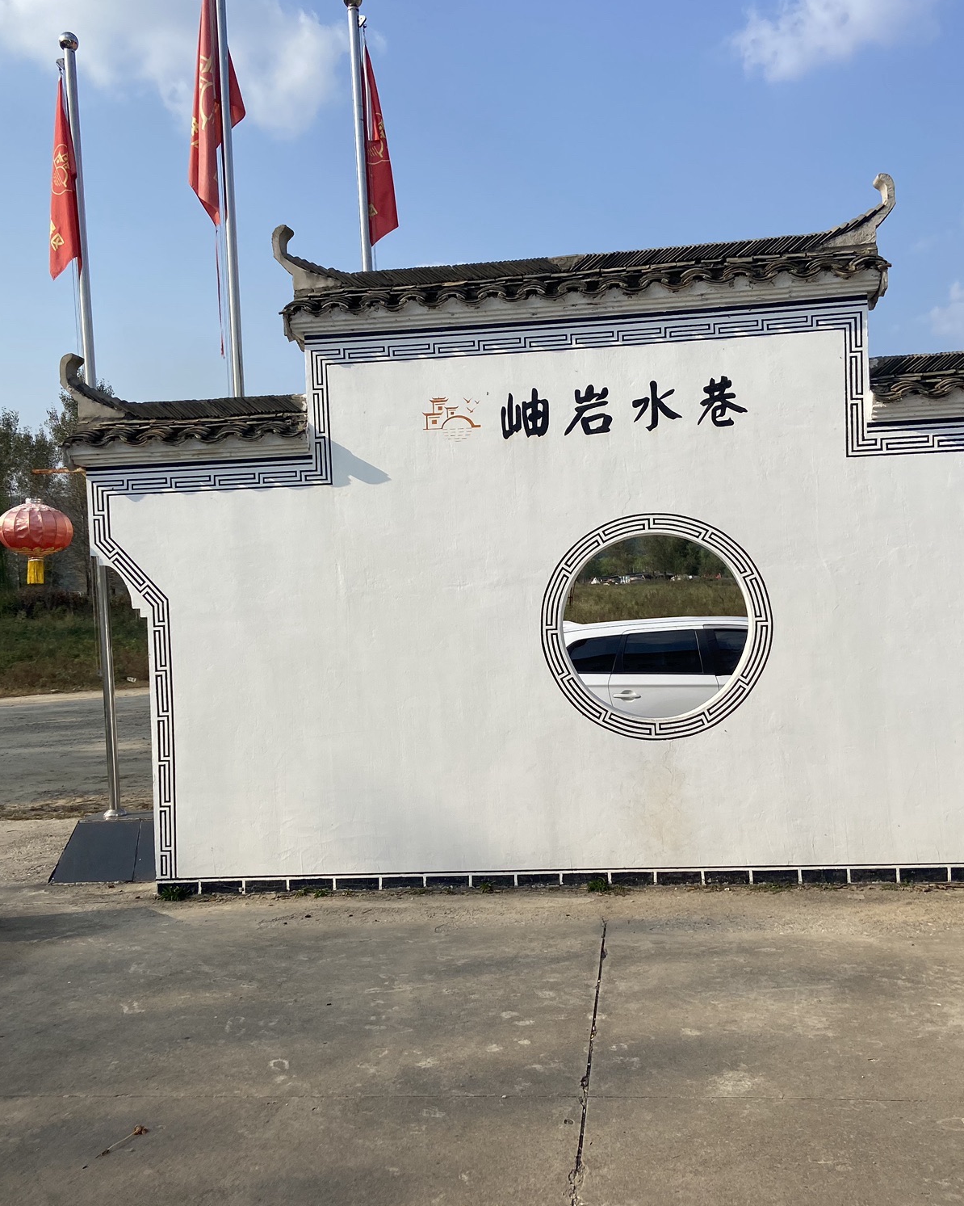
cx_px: 481
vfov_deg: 52.9
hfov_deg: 43.3
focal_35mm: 34
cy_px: 603
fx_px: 1213
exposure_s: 1/3731
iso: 32
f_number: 1.8
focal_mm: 4.25
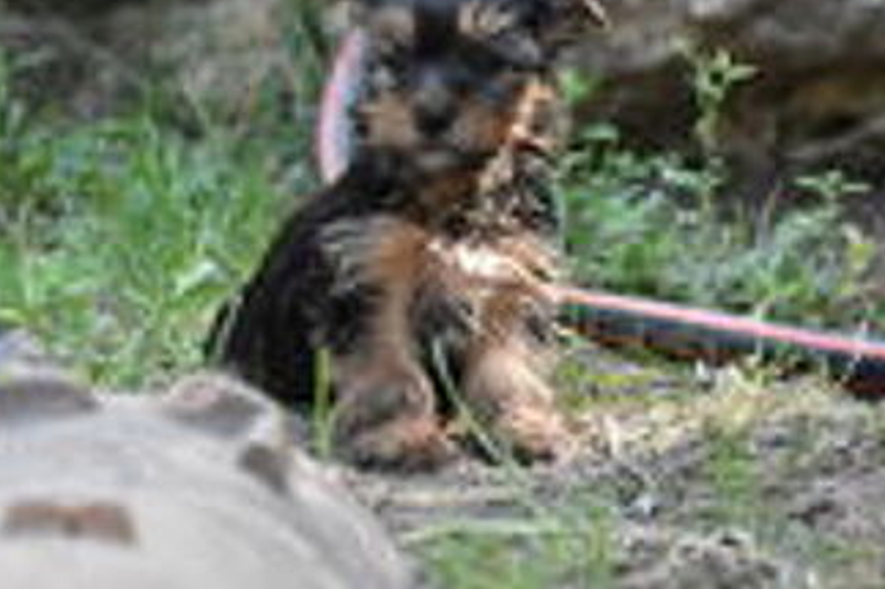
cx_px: 381
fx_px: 6849
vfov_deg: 4.9
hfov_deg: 7.4
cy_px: 155
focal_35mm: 279
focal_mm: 125
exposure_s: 1/500
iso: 3200
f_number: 4.8
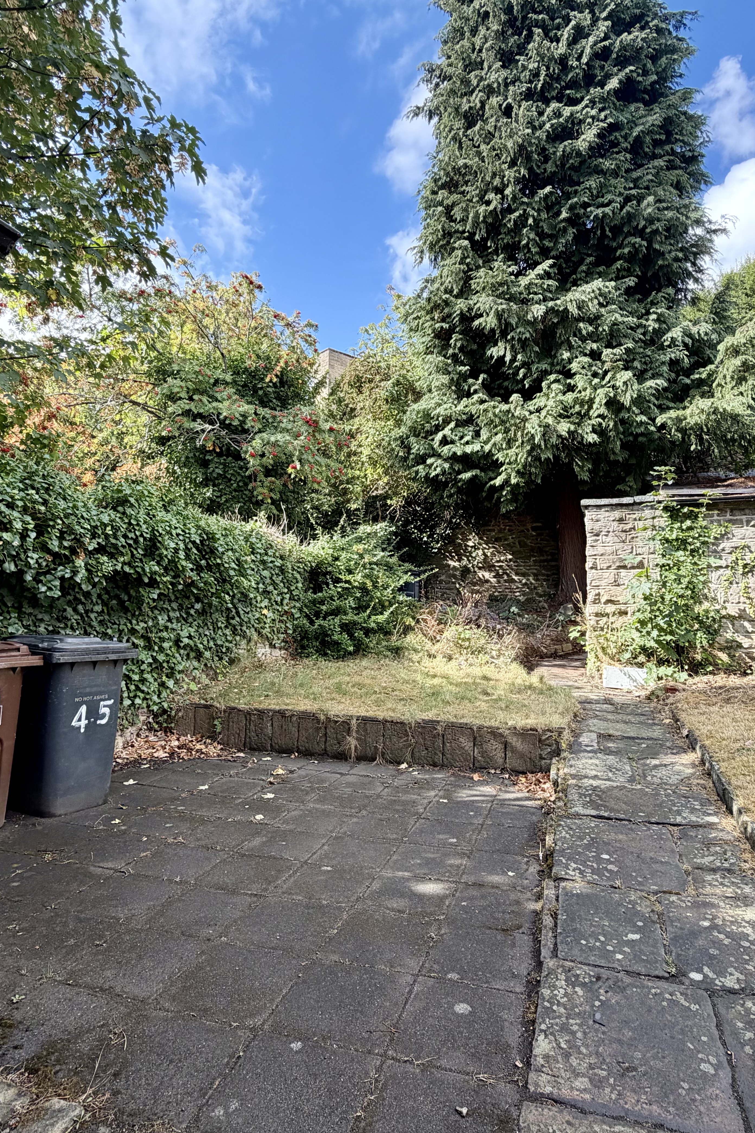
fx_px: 629
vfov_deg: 84.0
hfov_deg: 61.8
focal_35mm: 20
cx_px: 411
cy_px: 566
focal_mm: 2.22
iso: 64
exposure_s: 1/502
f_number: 2.2
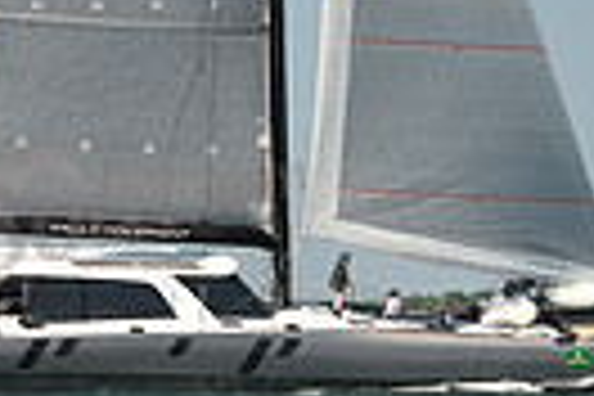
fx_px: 7606
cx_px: 544
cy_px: -56
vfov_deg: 3.0
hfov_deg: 4.5
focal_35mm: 461
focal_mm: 105
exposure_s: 1/1250
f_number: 4.5
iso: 320
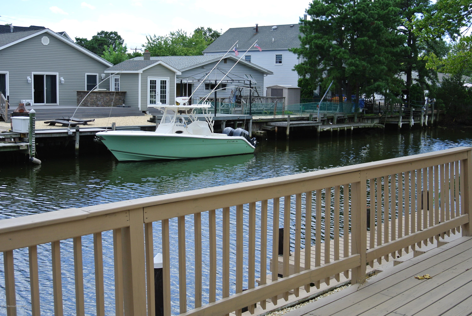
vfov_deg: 28.7
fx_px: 617
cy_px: 158
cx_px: 236
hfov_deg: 41.9
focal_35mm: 47
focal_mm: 17.7
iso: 100
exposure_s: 1/500
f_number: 4.5
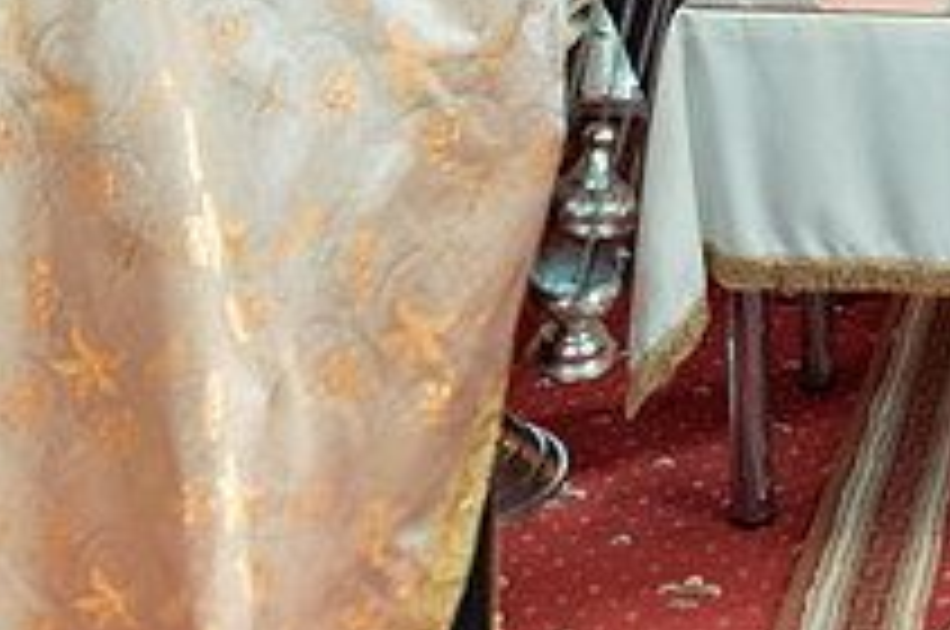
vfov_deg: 15.9
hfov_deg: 23.8
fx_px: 2108
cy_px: -254
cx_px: 1045
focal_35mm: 80
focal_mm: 24
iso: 3200
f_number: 3.5
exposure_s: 1/250
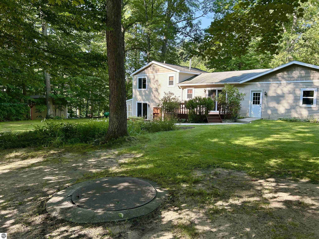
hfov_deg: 67.3
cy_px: 120
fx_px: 240
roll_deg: -0.7
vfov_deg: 53.1
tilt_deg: -5.0
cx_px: 160
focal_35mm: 26
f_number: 1.5
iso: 50
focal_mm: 5.7
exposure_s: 1/482
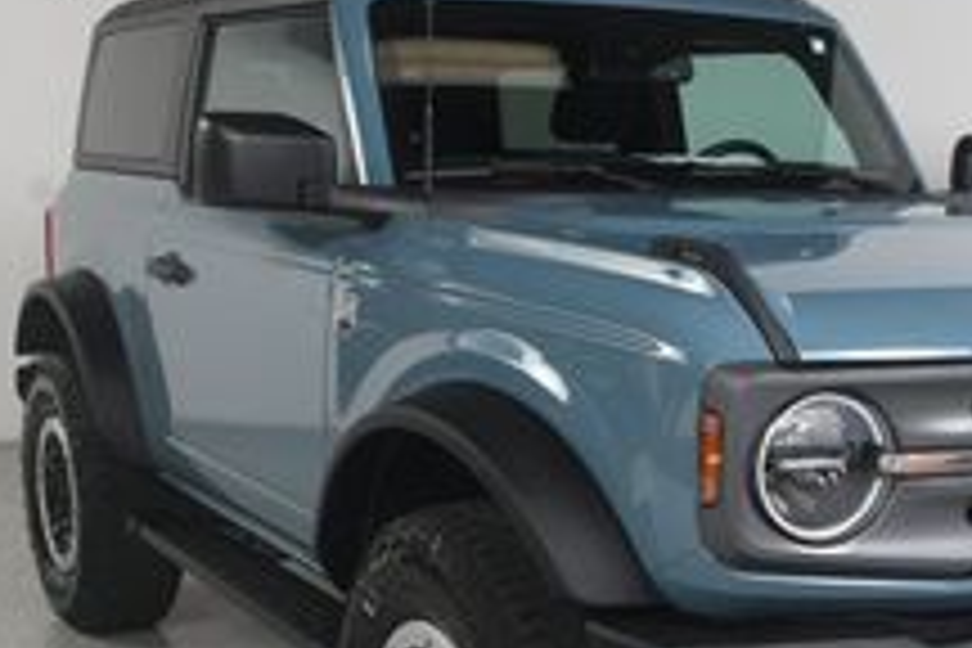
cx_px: 657
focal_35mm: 61
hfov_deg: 32.6
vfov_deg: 22.1
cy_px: 459
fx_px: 1647
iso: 100
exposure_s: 1/160
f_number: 8
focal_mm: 22
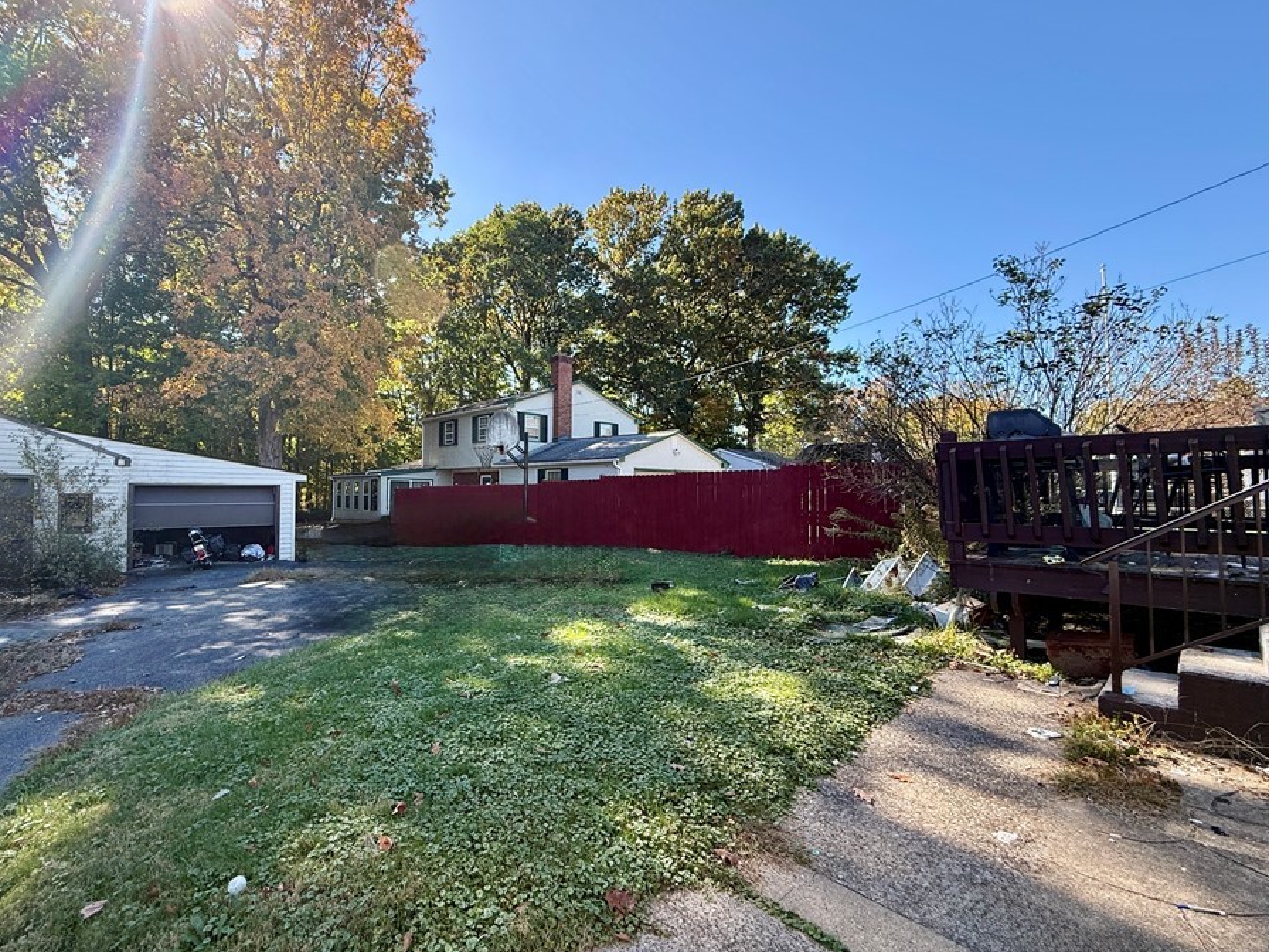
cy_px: 475
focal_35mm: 16
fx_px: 587
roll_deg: -0.7
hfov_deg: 93.9
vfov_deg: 78.1
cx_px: 550
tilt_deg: +2.4
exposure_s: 1/436
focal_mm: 2.22
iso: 64
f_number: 2.2
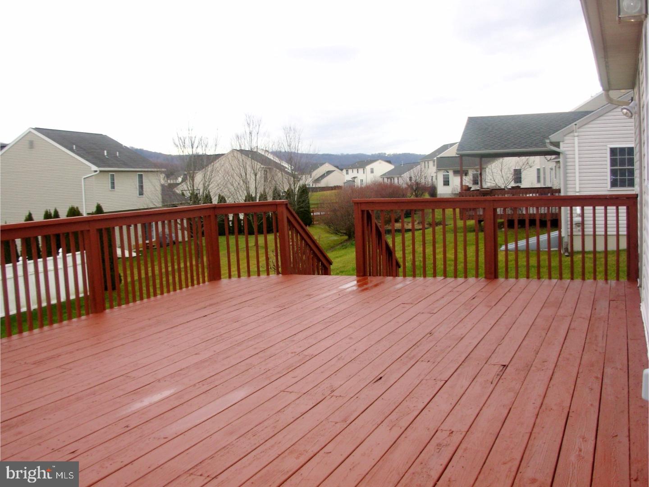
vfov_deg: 37.7
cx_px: 324
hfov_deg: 49.0
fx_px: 712
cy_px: 244
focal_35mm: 38
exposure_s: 1/114
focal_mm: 6.3
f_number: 2.9
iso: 50
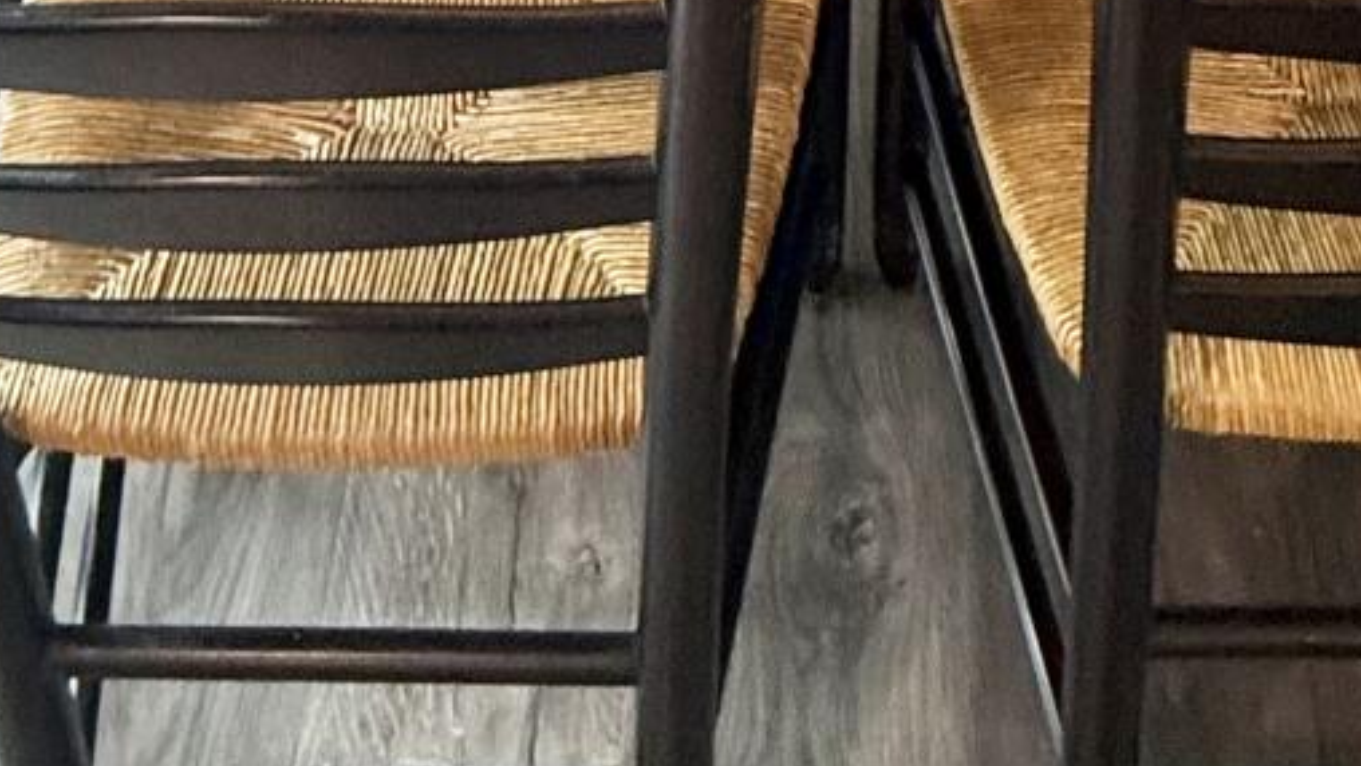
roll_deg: +0.0
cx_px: 812
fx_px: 2166
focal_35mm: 60
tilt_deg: -20.3
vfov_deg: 12.9
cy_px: -1261
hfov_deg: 34.8
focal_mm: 2.22
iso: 250
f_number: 2.2
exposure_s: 1/60
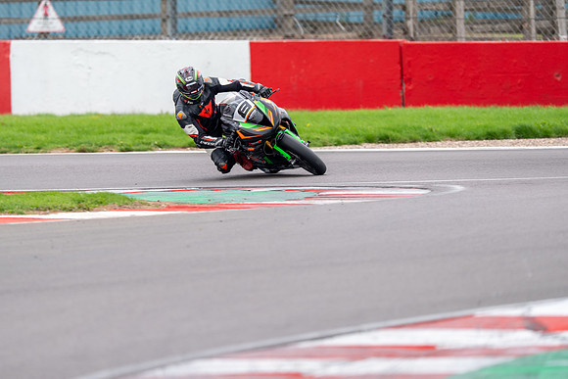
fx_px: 11183
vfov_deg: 1.9
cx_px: 233
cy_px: 155
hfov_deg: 2.9
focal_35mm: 709
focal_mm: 600
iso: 160
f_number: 4.5
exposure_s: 1/500
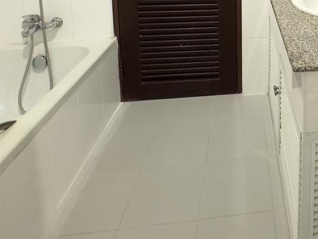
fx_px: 340
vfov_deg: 32.1
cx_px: 290
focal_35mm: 37
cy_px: -49
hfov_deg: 45.2
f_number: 2.2
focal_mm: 2.22
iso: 1000
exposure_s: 1/50
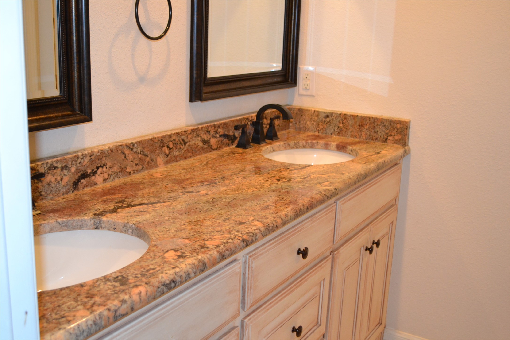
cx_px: 255
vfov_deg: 34.2
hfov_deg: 49.6
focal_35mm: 39
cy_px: 170
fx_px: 552
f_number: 4.2
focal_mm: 26
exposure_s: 1/60
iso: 1250
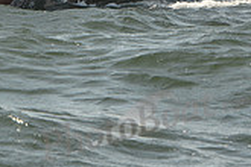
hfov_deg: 4.5
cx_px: -37
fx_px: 3193
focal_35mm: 458
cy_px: -90
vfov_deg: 3.0
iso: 250
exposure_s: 1/800
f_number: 10
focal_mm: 130
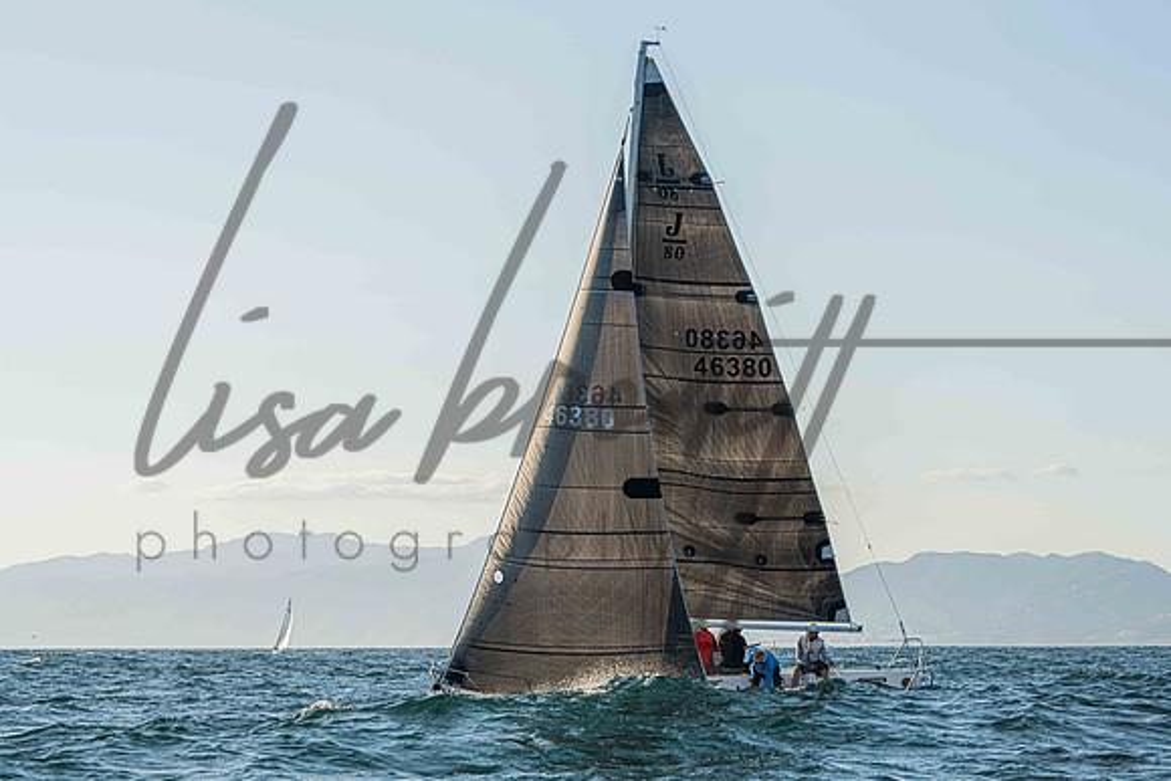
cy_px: 382
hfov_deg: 24.7
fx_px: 2668
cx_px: 639
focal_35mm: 82
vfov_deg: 16.7
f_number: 8
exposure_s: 1/800
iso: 400
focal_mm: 70
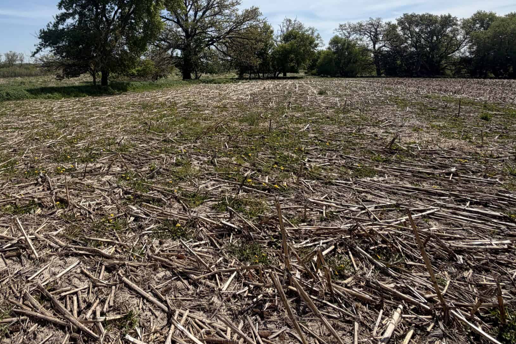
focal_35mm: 23
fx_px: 330
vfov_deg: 50.8
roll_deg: +0.2
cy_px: 56
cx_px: 182
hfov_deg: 74.3
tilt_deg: +3.2
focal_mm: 2.22
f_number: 2.2
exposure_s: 1/1235
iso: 20
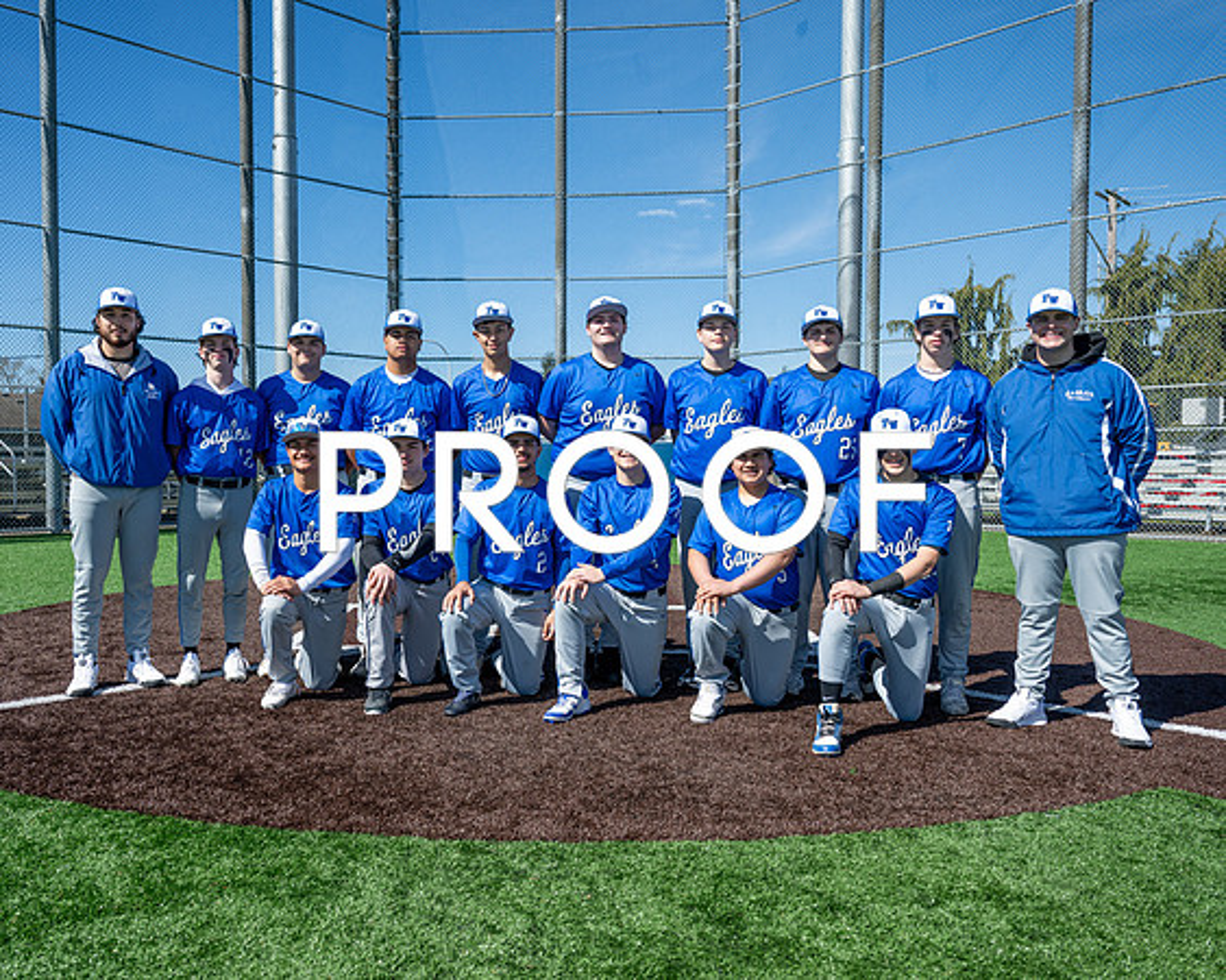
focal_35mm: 28
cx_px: 534
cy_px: 498
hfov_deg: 62.2
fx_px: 1012
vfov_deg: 51.7
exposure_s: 1/800
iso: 100
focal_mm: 24
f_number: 4
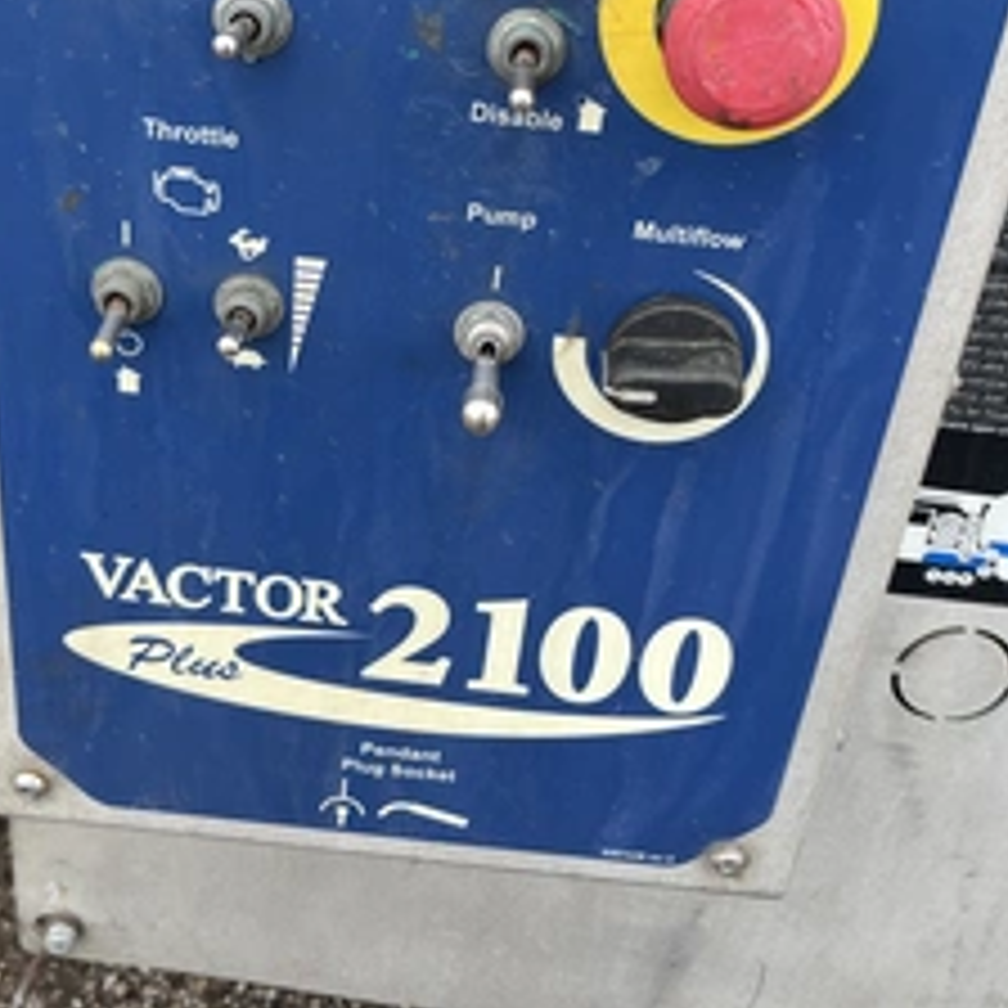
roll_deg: -8.8
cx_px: 446
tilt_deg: -33.4
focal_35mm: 41
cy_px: 338
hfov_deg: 40.9
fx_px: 1351
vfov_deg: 40.4
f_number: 1.6
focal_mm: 5.1
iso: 50
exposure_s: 1/804
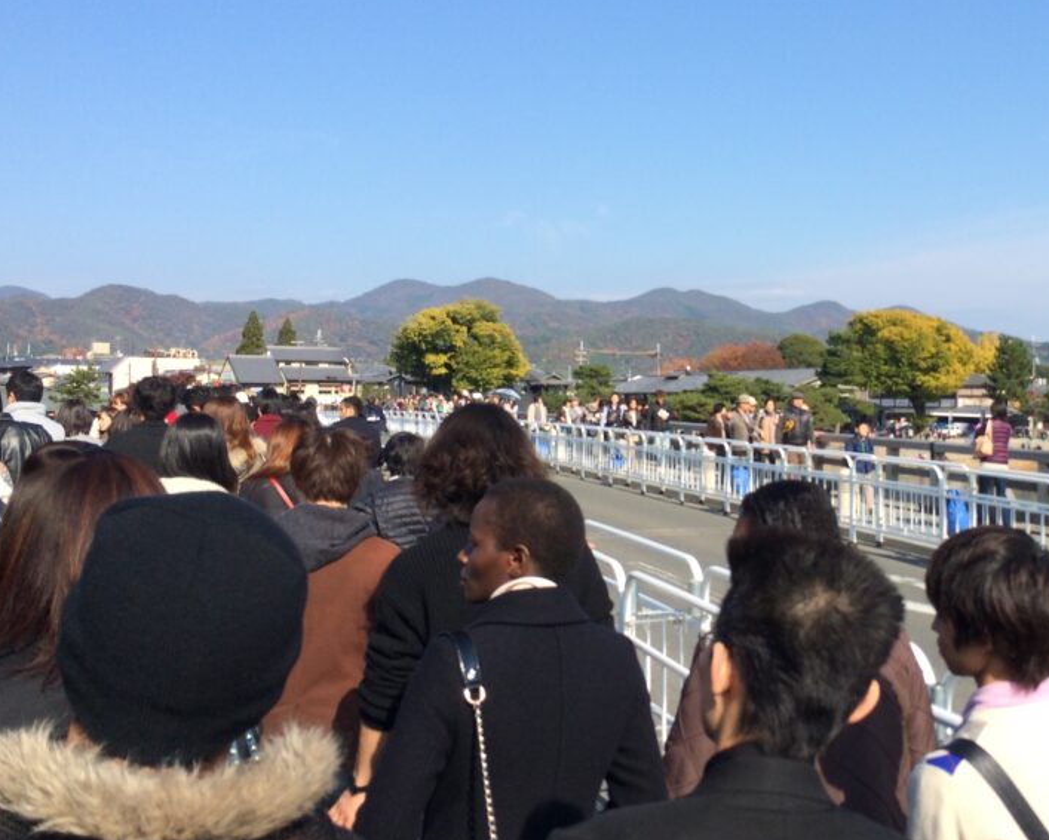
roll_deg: -0.2
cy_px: 347
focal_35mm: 41
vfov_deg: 36.4
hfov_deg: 44.1
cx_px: 709
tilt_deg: +3.1
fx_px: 1273
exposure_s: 1/1786
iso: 32
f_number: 2.2
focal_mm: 4.15
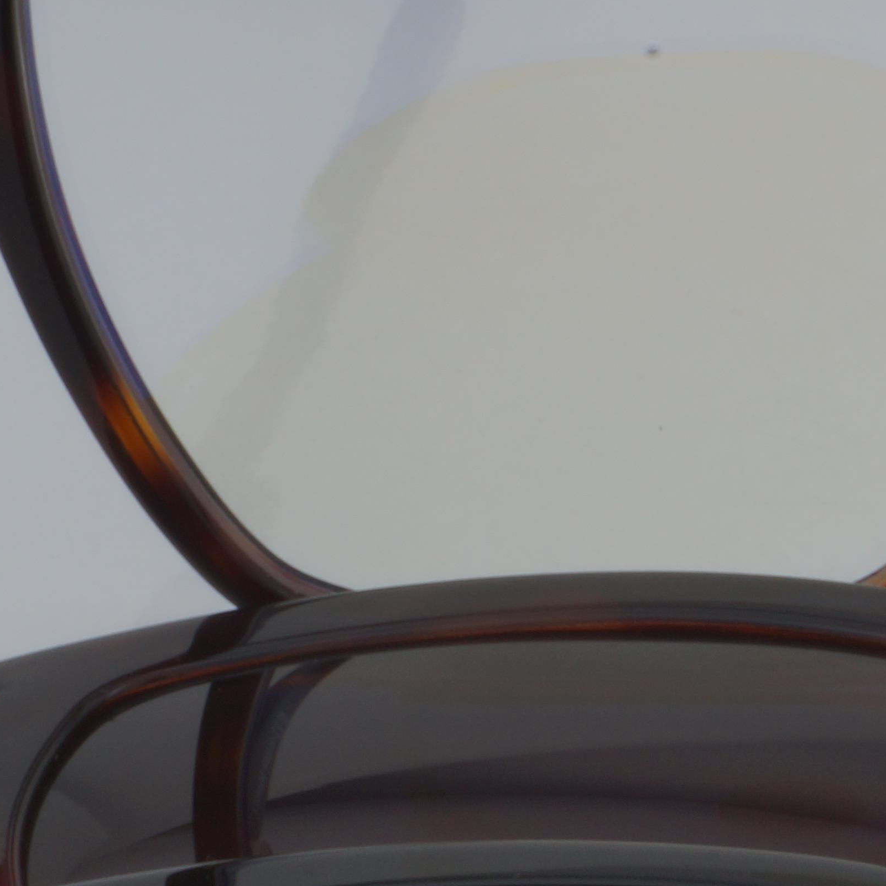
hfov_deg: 9.0
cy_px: 678
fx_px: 5531
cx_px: 1264
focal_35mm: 191
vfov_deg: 9.1
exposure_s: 1/4
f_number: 32
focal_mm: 40
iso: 100
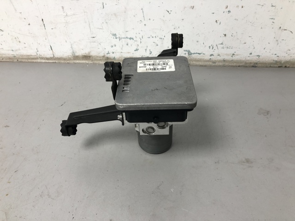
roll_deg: +3.7
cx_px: 148
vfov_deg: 49.7
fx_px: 239
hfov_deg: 63.4
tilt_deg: -39.7
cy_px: 110
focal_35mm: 28
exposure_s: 1/33
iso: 32
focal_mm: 4
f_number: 1.8
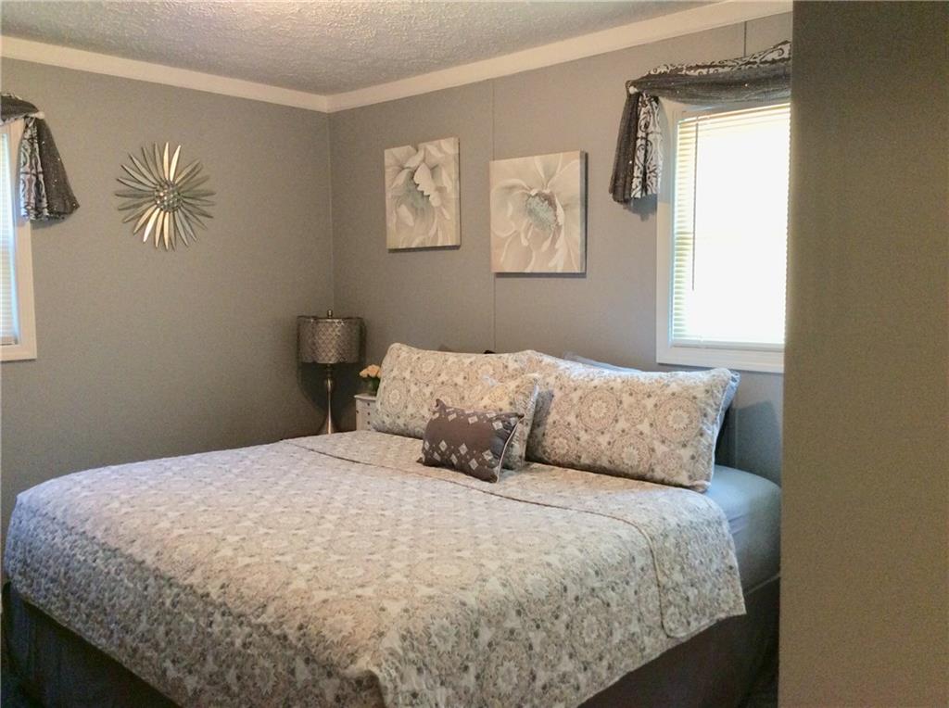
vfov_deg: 44.0
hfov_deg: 56.9
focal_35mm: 32
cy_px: 354
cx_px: 474
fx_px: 876
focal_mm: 3.3
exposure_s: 1/24
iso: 100
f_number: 2.4
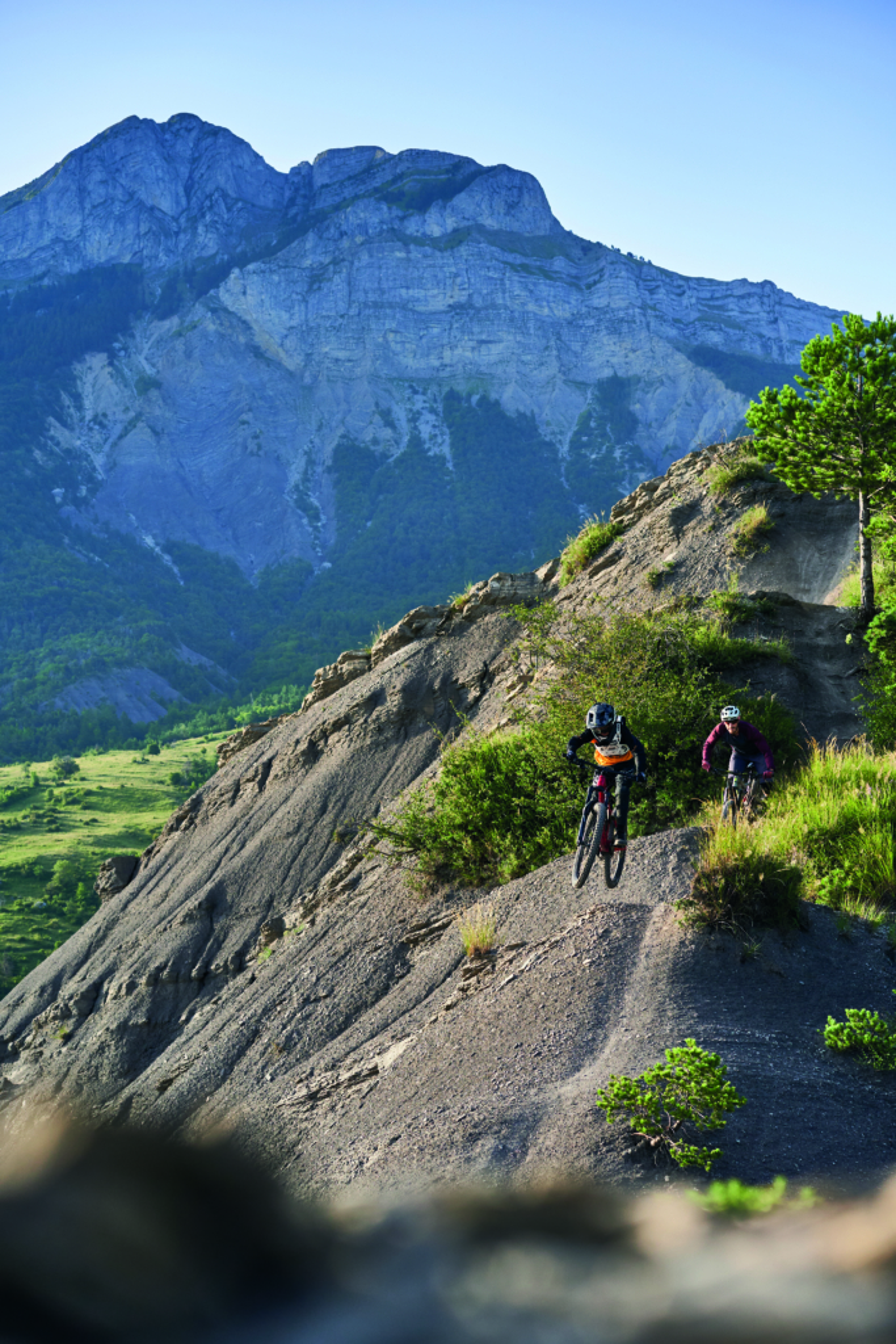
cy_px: 672
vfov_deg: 36.2
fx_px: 2052
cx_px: 448
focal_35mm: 55
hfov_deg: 24.6
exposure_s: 1/1000
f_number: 5
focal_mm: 55
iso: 500
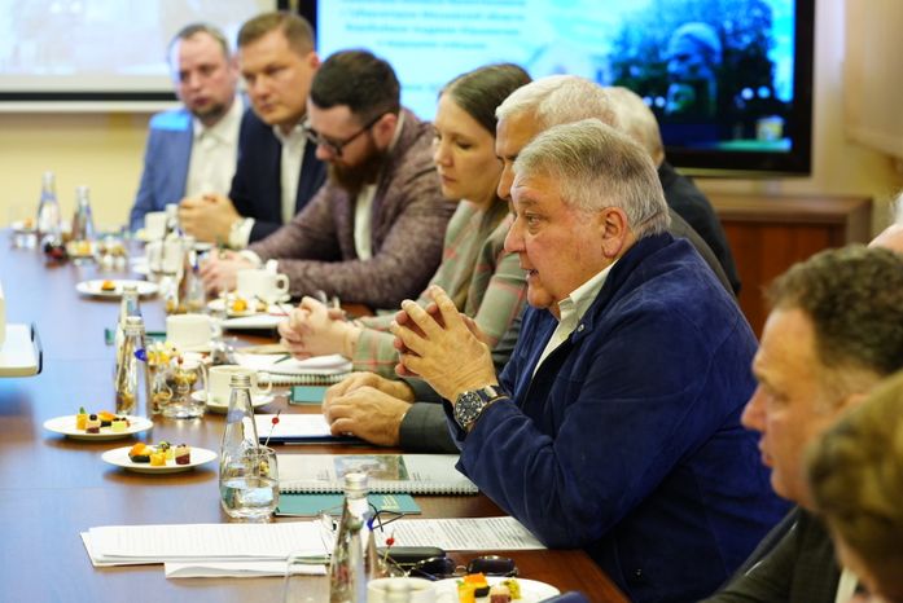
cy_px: 302
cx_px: 452
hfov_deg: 17.5
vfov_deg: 11.7
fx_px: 2937
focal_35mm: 117
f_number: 5
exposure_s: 1/100
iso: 2500
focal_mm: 117
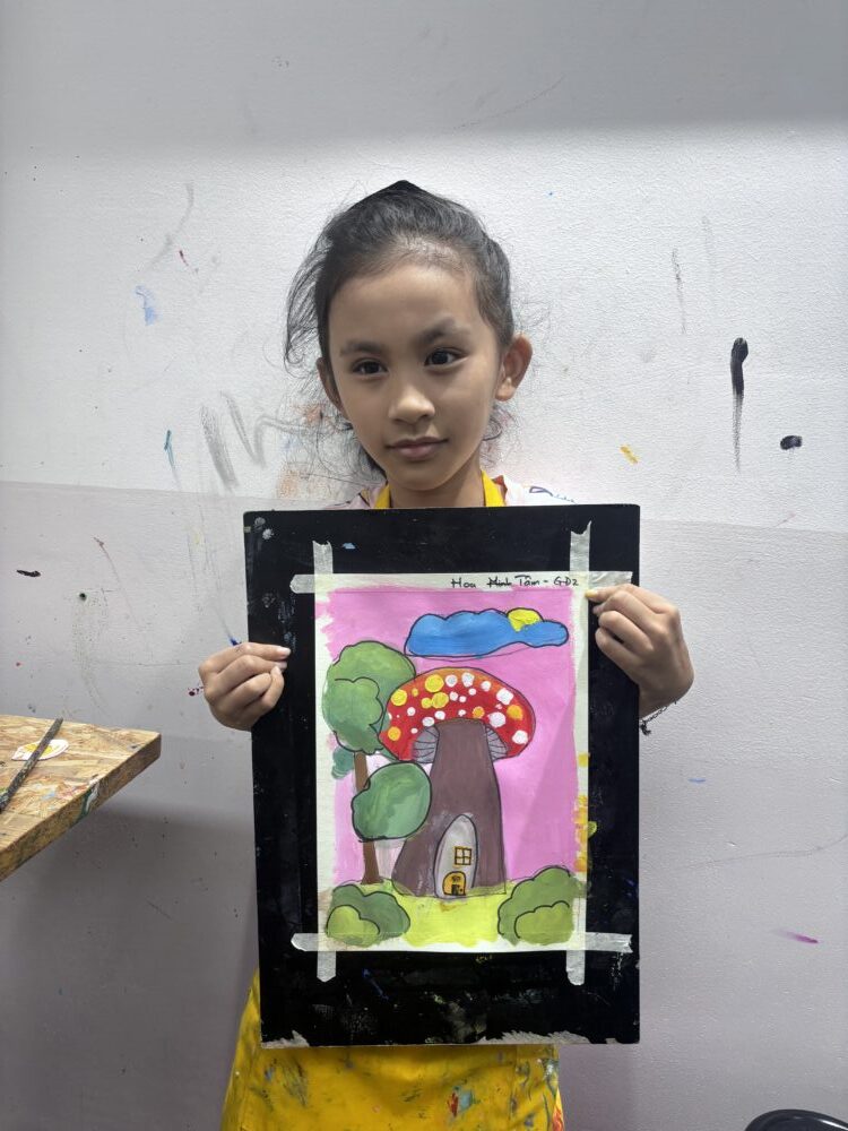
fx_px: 849
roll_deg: -3.3
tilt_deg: -9.2
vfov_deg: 67.3
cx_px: 424
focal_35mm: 26
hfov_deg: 53.1
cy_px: 566
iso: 32
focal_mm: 5.96
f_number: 1.6
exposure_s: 1/127
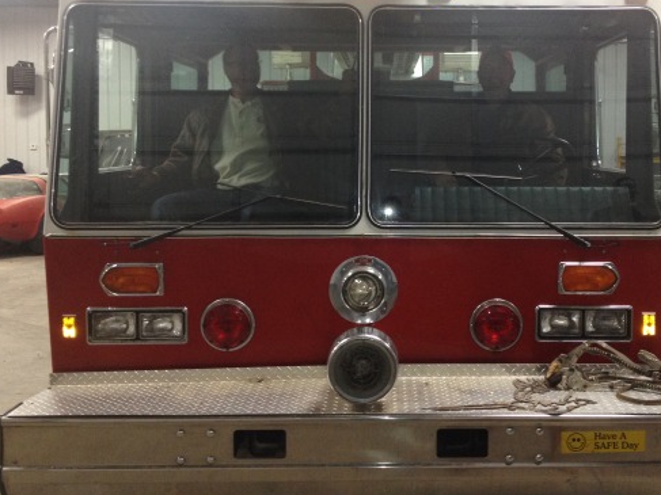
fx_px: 878
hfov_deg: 40.9
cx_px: 415
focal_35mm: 46
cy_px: 189
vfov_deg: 31.4
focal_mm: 4.28
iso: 125
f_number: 2.4
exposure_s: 1/20
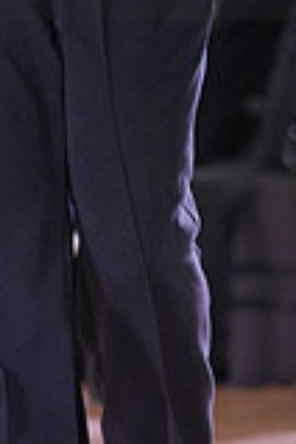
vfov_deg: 3.3
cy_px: -73
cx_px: -15
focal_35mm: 624
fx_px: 7695
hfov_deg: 2.2
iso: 2000
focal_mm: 171
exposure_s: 1/500
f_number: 4
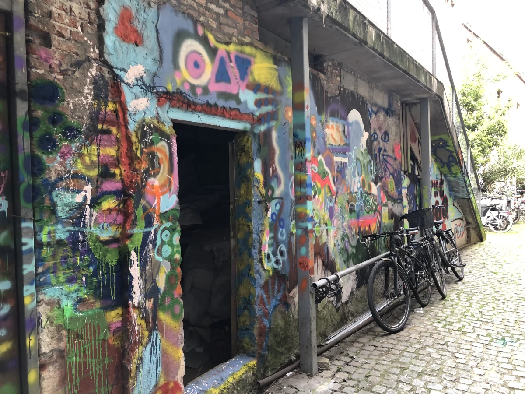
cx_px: 262
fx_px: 425
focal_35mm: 28
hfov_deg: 63.4
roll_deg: +2.0
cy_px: 197
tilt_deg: +0.5
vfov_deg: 49.7
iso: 25
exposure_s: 1/33
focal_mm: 4
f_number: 1.8
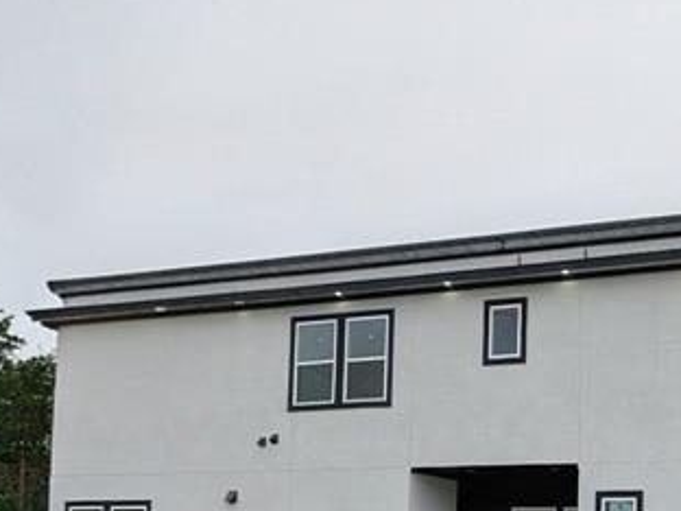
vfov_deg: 29.4
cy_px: 511
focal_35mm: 46
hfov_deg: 37.3
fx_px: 905
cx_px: 666
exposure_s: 1/547
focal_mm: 1.83
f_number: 2.2
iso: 51
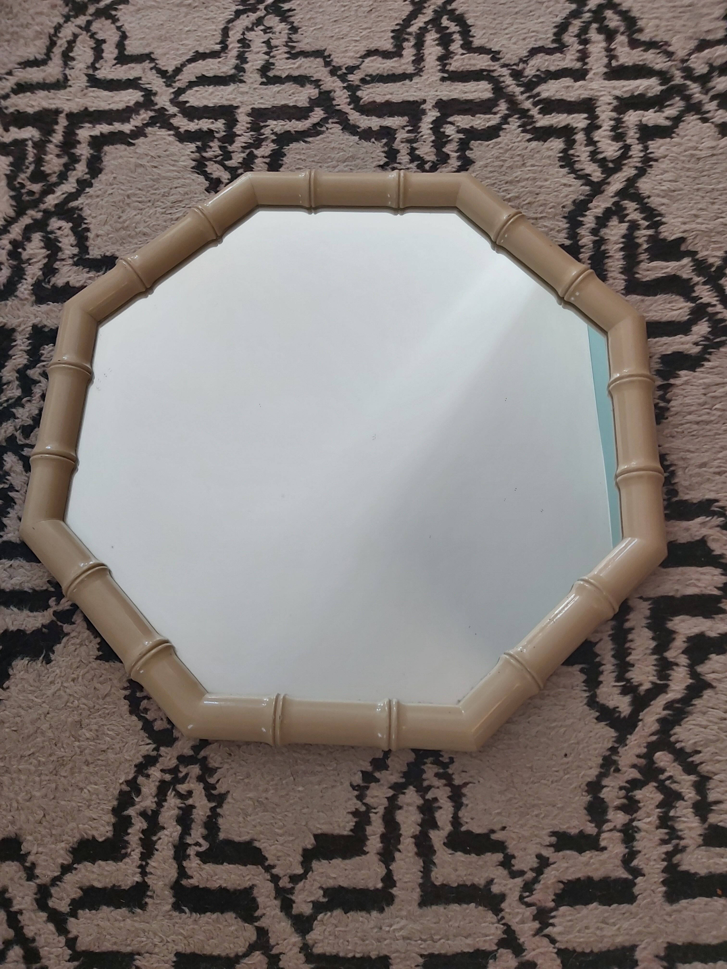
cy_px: 484
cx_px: 364
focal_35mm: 26
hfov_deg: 53.1
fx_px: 728
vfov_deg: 67.3
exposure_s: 1/50
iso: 64
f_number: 1.7
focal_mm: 3.92
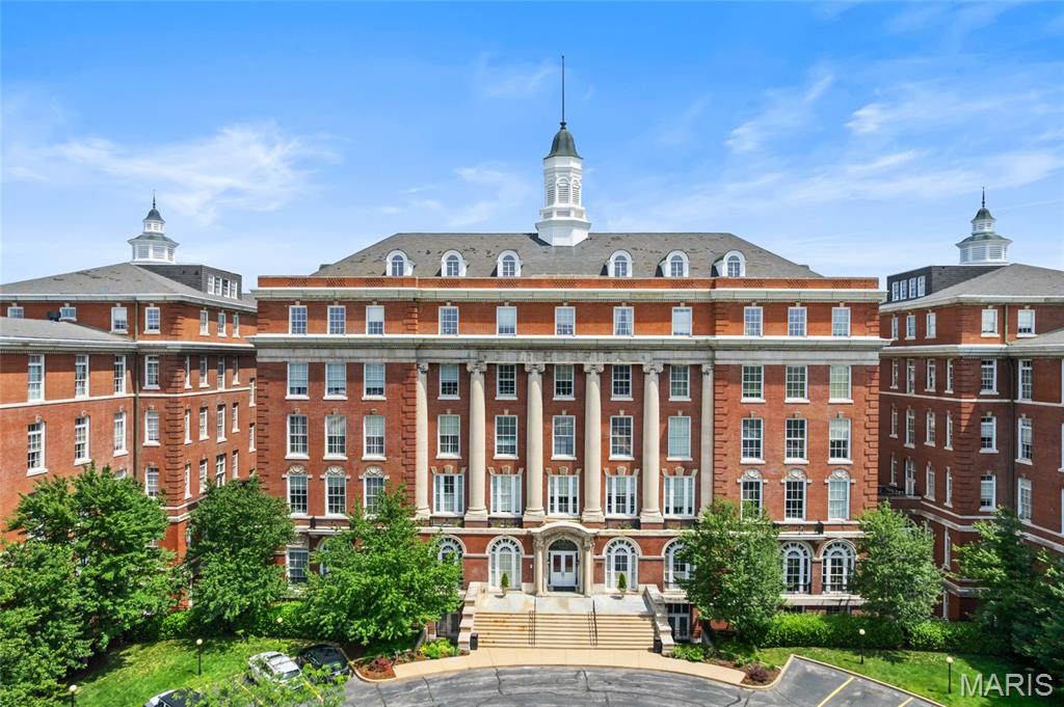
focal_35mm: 22
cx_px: 532
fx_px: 650
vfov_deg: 57.1
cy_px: 354
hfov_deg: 78.6
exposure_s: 1/2500
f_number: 2.8
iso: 120
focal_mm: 8.38
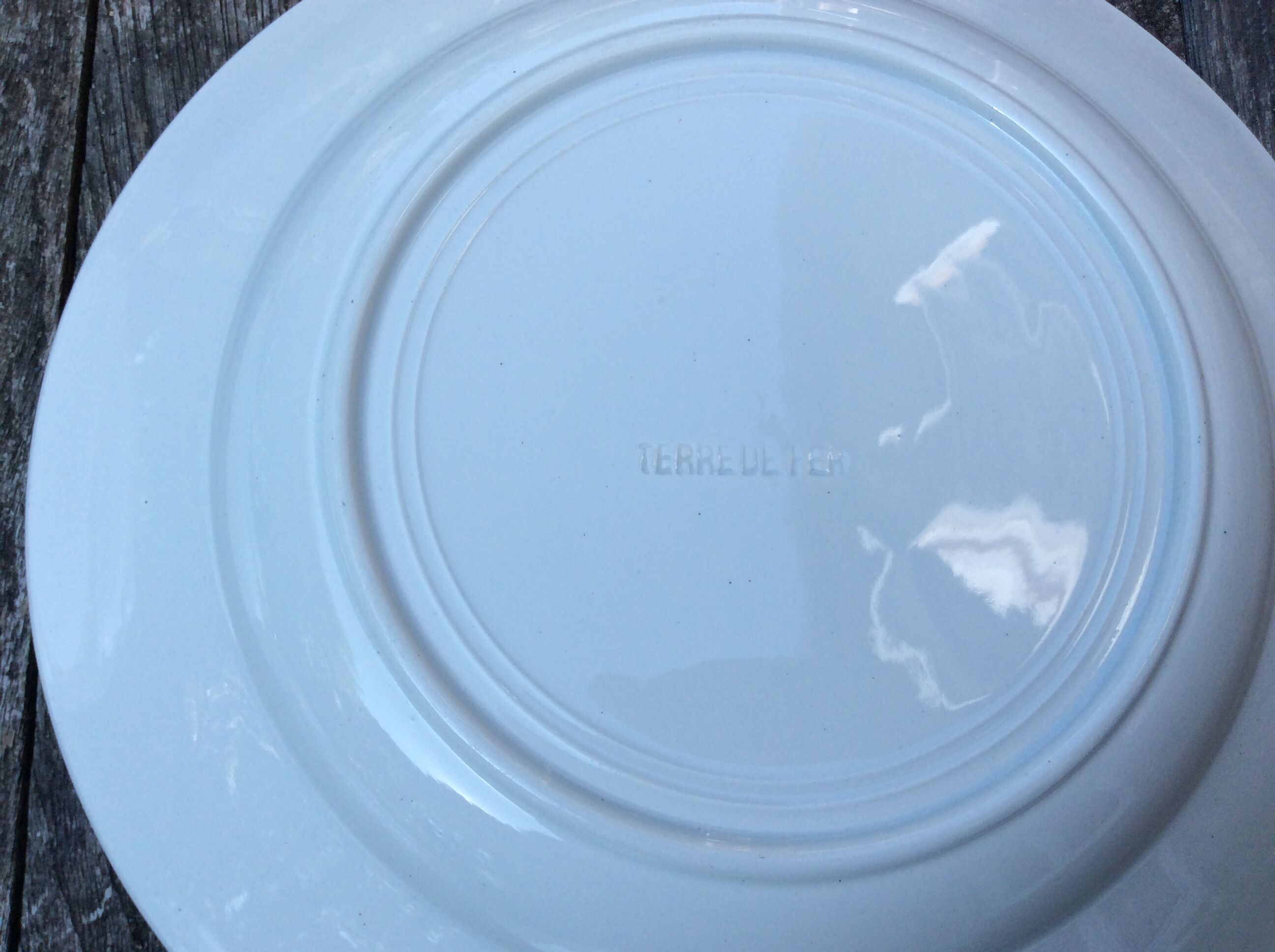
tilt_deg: -75.8
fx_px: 1177
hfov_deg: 56.9
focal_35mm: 32
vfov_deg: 44.1
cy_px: 476
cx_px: 638
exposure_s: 1/520
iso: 32
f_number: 2.4
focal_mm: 3.3
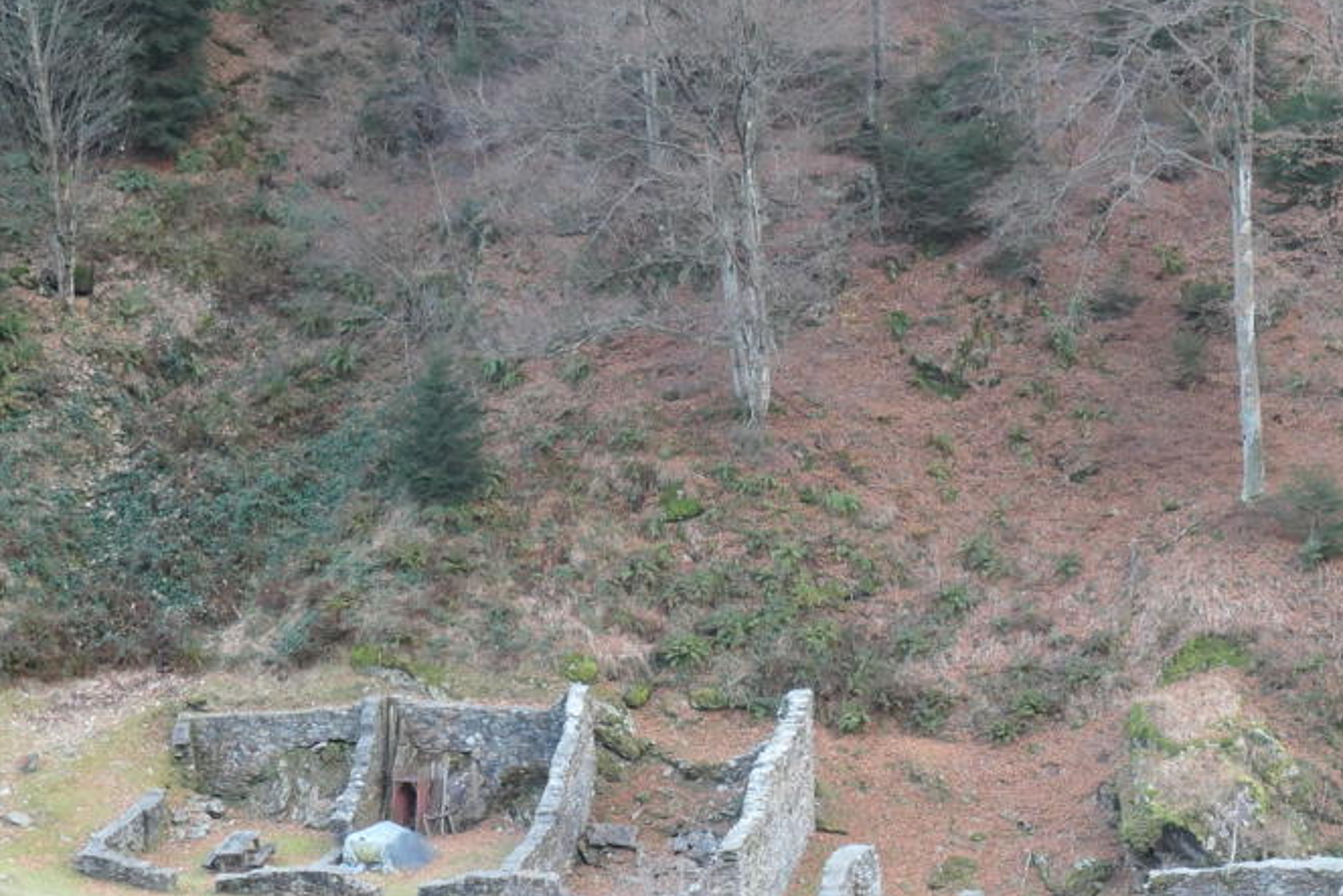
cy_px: 795
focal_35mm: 95
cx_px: 1126
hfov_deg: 21.1
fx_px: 3544
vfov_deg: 14.3
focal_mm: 15.4
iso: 500
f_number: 4
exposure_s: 1/80
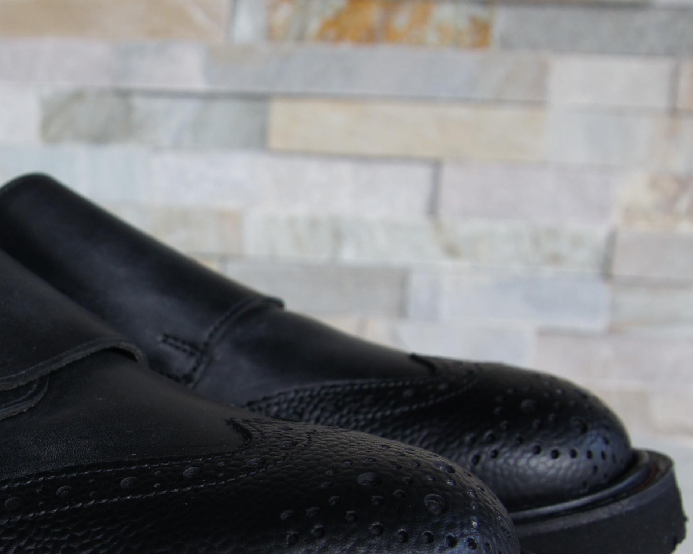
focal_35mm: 58
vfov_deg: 25.9
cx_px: 47
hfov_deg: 30.7
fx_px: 1192
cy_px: 414
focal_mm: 17
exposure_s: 1/50
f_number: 5
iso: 200
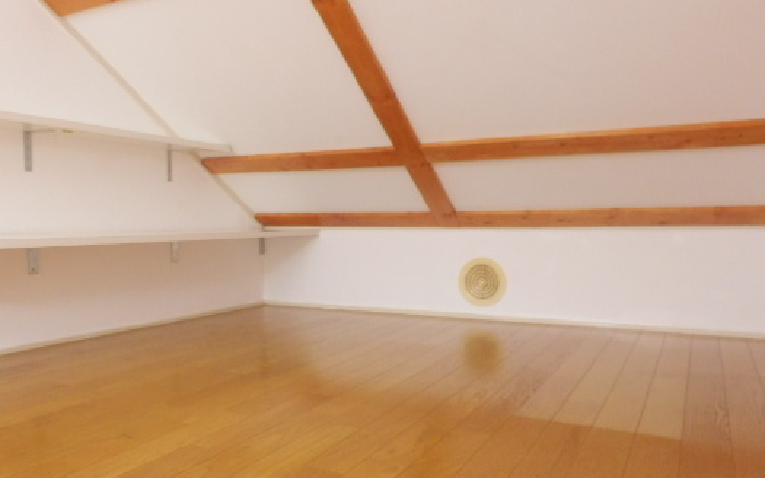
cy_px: 270
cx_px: 316
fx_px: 646
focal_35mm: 31
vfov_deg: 40.5
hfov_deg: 60.9
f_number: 3
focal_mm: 4.2
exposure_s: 1/30
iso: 640
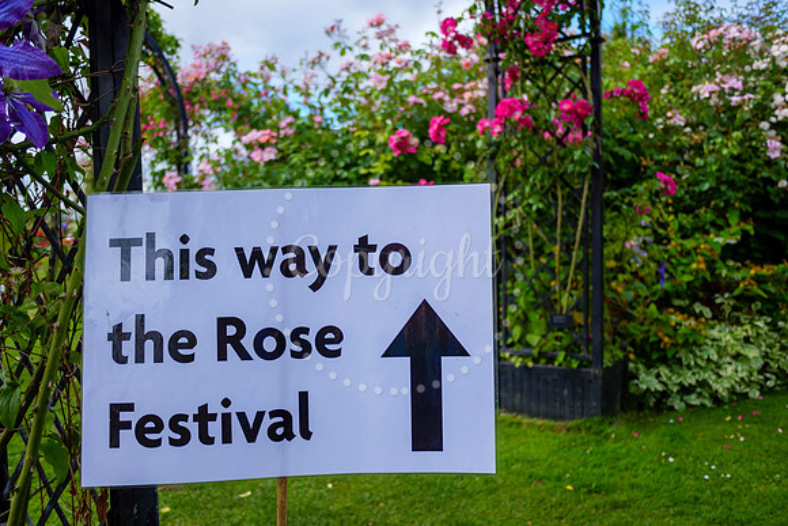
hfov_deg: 61.6
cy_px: 263
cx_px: 394
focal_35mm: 30
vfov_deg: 43.4
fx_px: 660
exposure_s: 1/1600
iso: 200
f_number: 2.5
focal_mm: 14
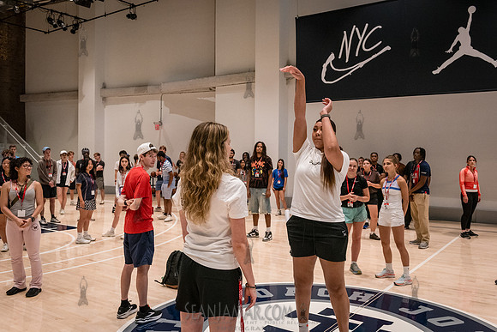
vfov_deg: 40.6
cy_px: 166
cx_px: 248
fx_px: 448
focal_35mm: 32
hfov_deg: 58.1
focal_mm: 32
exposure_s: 1/400
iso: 5000
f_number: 5
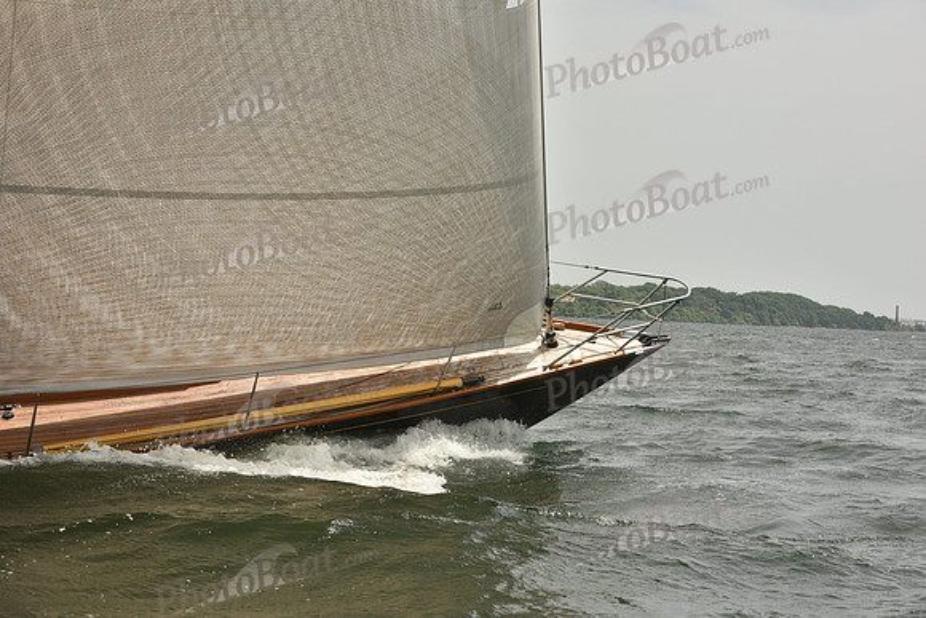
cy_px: 309
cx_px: 463
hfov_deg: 28.8
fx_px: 1801
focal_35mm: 70
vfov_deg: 19.5
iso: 400
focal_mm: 70
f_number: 9
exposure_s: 1/1600
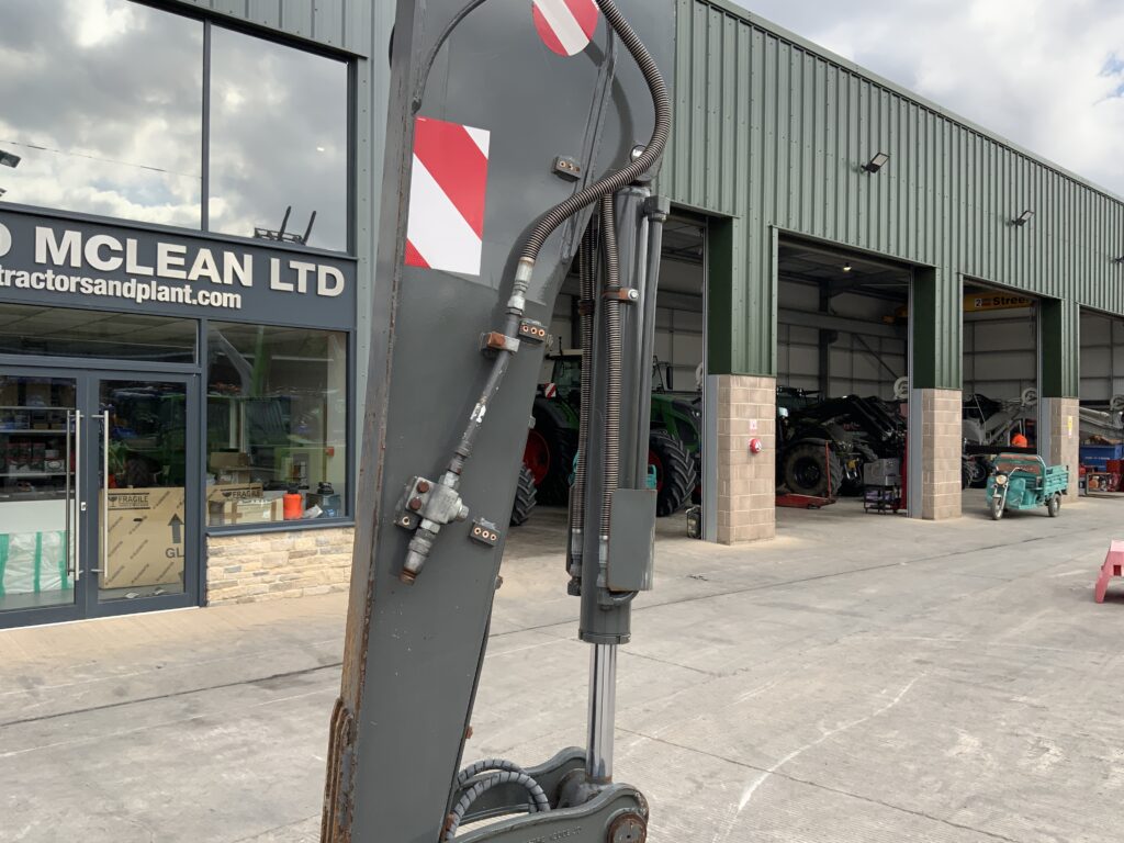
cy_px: 422
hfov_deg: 61.7
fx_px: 942
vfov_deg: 48.2
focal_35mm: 29
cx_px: 562
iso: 16
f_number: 1.8
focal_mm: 3
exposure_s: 1/728
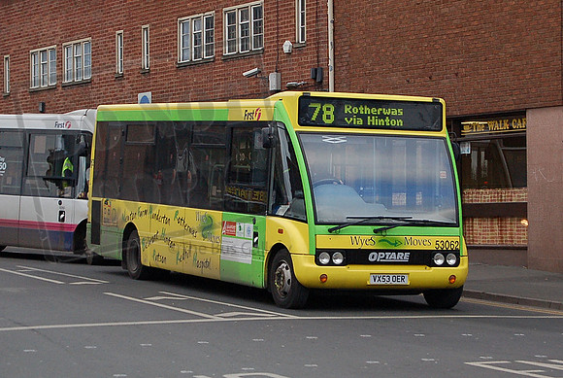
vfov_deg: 16.6
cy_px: 189
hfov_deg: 24.6
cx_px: 282
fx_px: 1293
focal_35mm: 82
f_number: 5.6
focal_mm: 55
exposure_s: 1/400
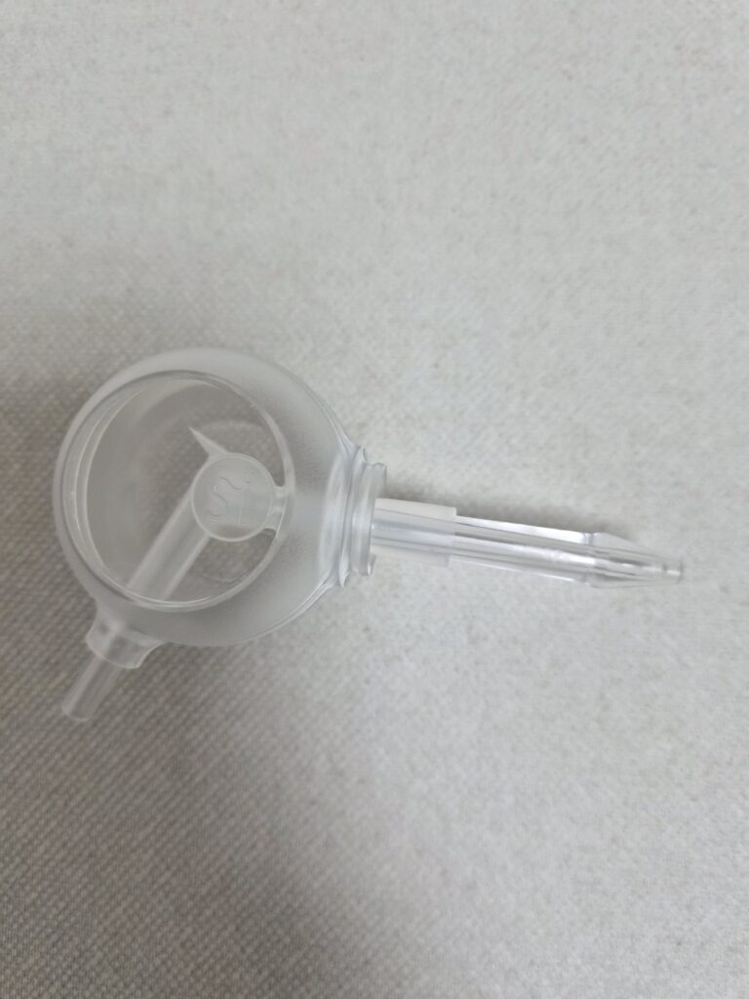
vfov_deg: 73.9
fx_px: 664
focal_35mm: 23
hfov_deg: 58.9
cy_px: 500
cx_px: 374
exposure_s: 1/180
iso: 200
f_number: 1.8
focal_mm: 5.4
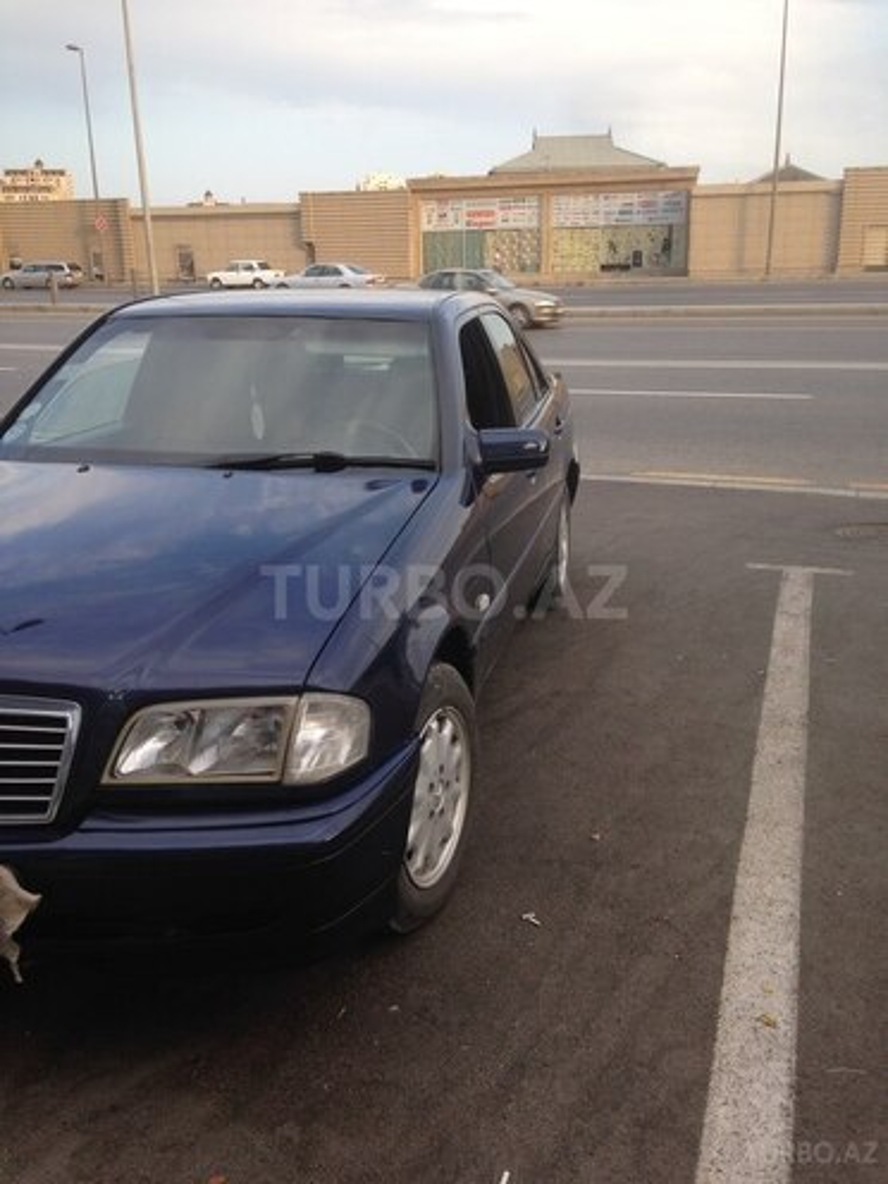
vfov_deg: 55.4
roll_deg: +0.1
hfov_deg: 42.9
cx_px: 444
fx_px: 1129
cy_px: 592
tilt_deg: -17.6
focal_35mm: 33
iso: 50
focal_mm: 4.12
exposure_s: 1/169
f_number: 2.4
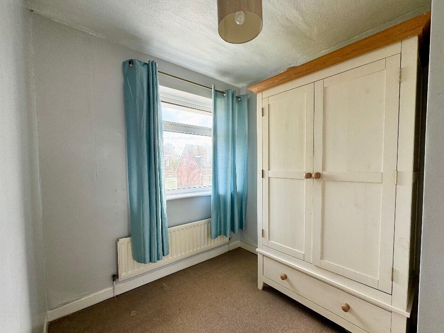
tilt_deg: -2.8
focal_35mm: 15
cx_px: 221
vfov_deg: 81.7
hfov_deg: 98.2
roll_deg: +0.7
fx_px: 192
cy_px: 175
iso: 50
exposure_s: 1/99
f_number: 2.2
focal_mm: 2.22
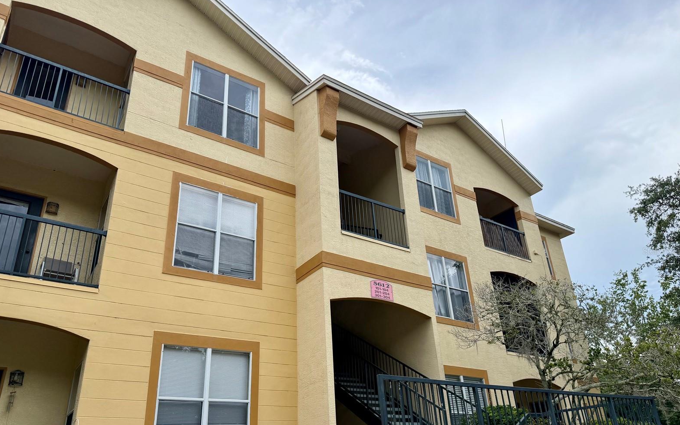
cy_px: 251
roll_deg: +3.0
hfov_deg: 70.4
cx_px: 337
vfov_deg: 47.4
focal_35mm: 26
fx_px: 482
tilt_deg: +24.9
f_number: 1.78
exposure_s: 1/3759
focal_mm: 6.76
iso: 100
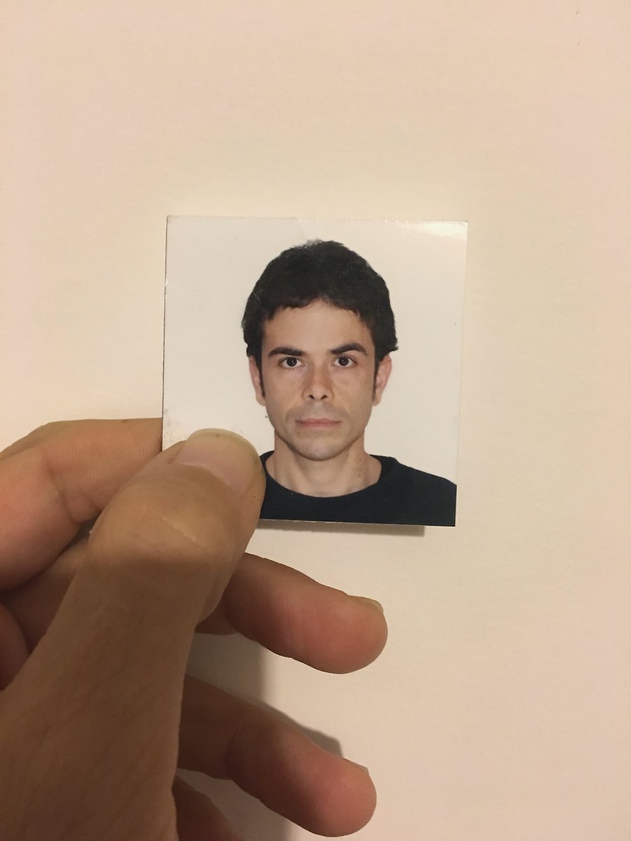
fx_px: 705
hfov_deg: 48.2
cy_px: 420
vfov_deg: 61.7
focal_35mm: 29
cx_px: 316
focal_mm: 4.15
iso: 200
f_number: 2.2
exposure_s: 1/17
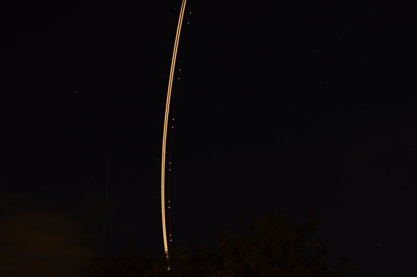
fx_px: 451
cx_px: 208
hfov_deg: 49.6
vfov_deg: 34.2
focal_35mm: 39
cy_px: 138
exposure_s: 15
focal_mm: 26
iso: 100
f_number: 4
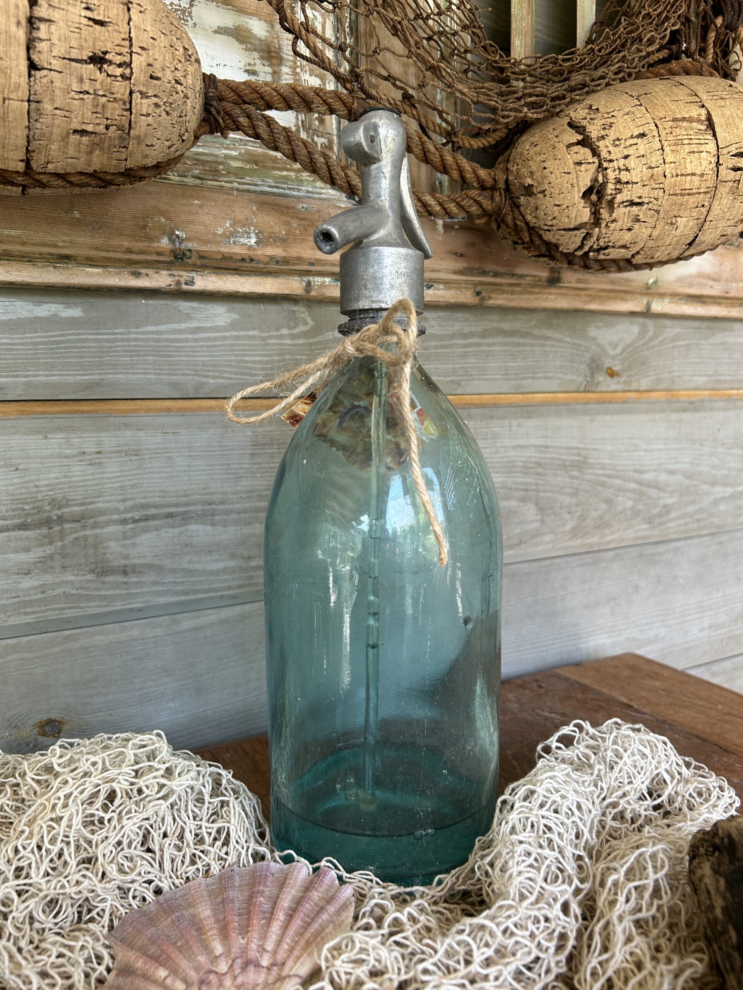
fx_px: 744
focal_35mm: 26
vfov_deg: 67.3
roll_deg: -0.3
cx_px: 372
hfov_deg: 53.1
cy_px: 495
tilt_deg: -7.9
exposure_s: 1/121
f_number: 1.5
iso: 50
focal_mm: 5.7
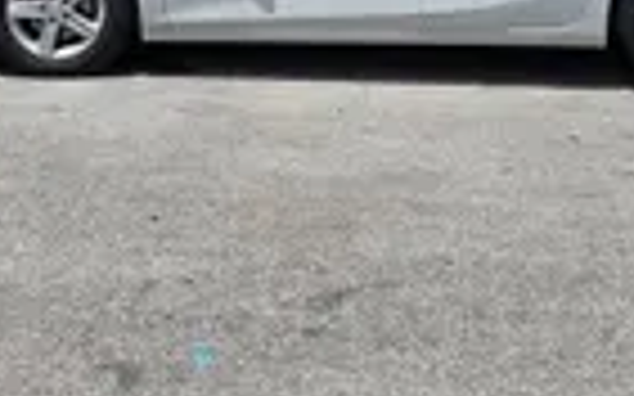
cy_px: -191
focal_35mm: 92
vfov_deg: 13.4
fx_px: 1589
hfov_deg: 22.6
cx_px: 310
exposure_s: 1/7944
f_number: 1.7
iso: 80
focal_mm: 6.3
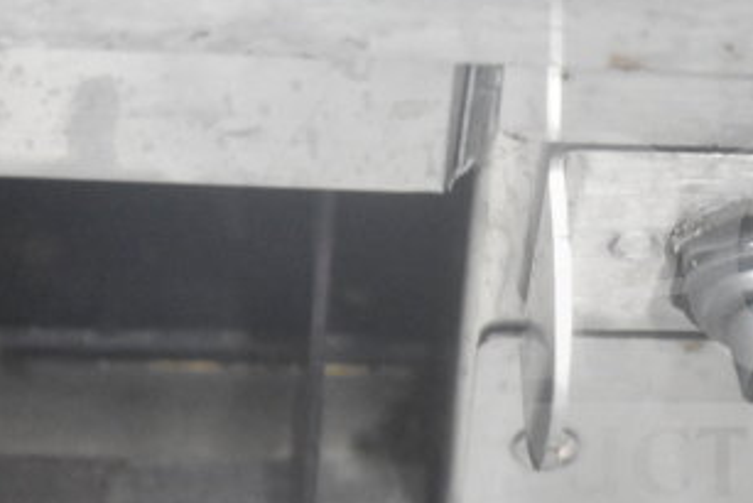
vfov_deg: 8.4
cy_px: 325
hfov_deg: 12.4
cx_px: 741
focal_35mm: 164
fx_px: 3432
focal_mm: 55
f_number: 5.6
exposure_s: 1/100
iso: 8000
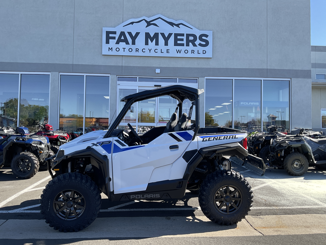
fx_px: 273
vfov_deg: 48.2
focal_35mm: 29
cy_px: 122
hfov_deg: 61.7
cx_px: 163
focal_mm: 3
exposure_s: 1/446
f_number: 1.8
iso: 16
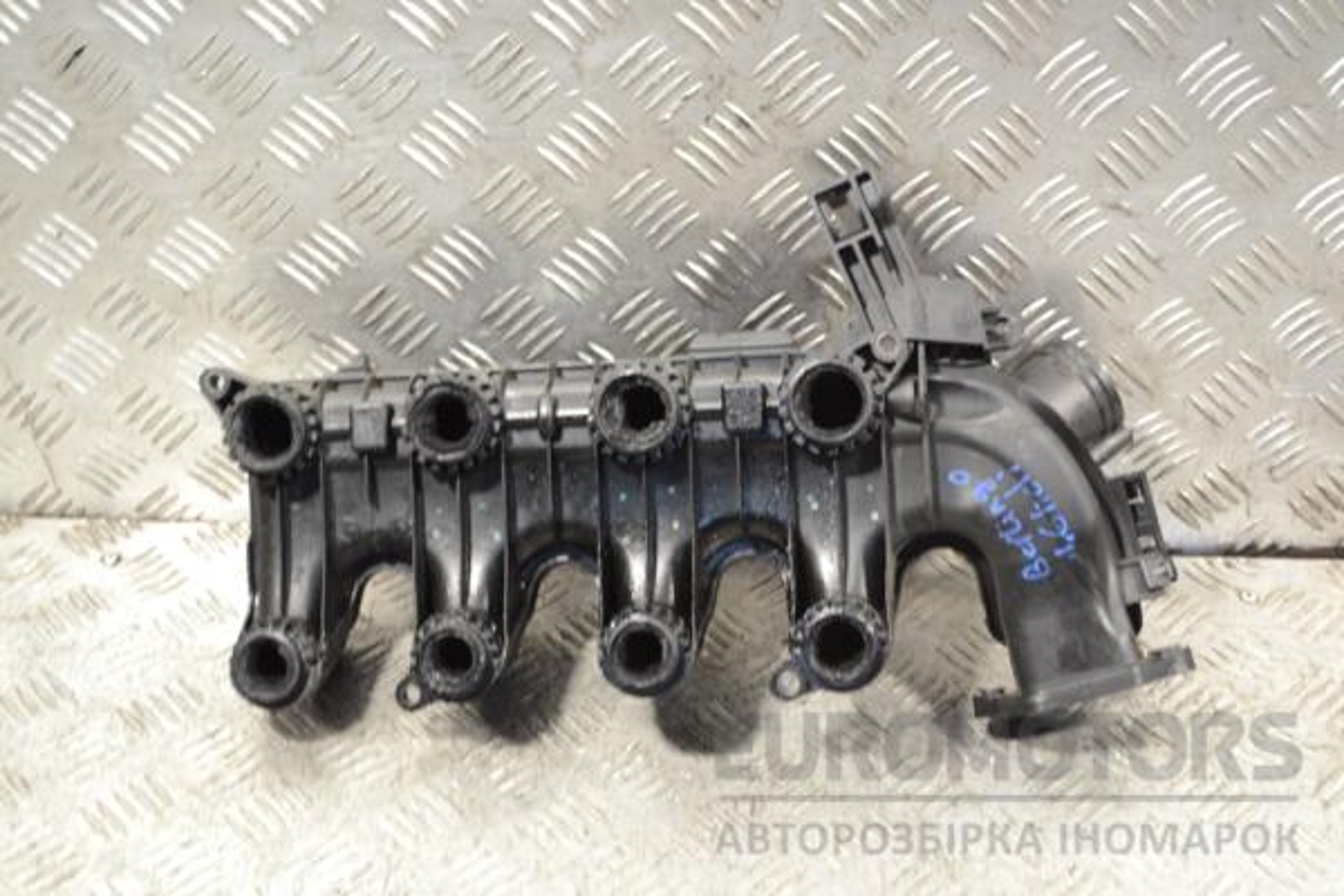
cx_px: 672
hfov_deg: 38.9
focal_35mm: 51
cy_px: 448
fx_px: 1904
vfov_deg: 26.5
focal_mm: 34
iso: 450
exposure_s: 1/30
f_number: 5
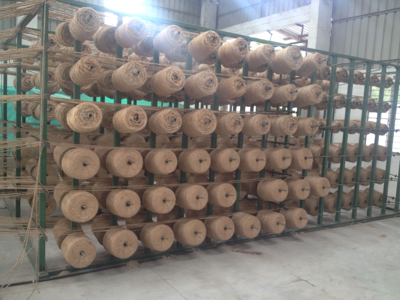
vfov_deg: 40.7
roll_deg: -2.1
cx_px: 200
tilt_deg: -9.9
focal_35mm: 35
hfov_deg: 52.6
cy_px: 150
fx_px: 404
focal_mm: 4.28
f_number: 2.4
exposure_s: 1/20
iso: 64
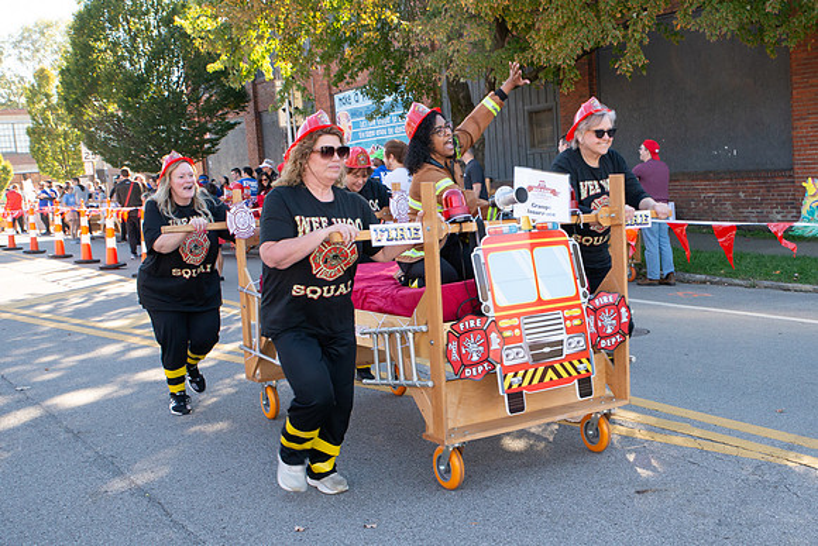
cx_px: 533
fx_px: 1065
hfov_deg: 41.6
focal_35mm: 47
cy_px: 307
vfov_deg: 28.7
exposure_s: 1/200
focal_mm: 32
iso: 640
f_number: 8
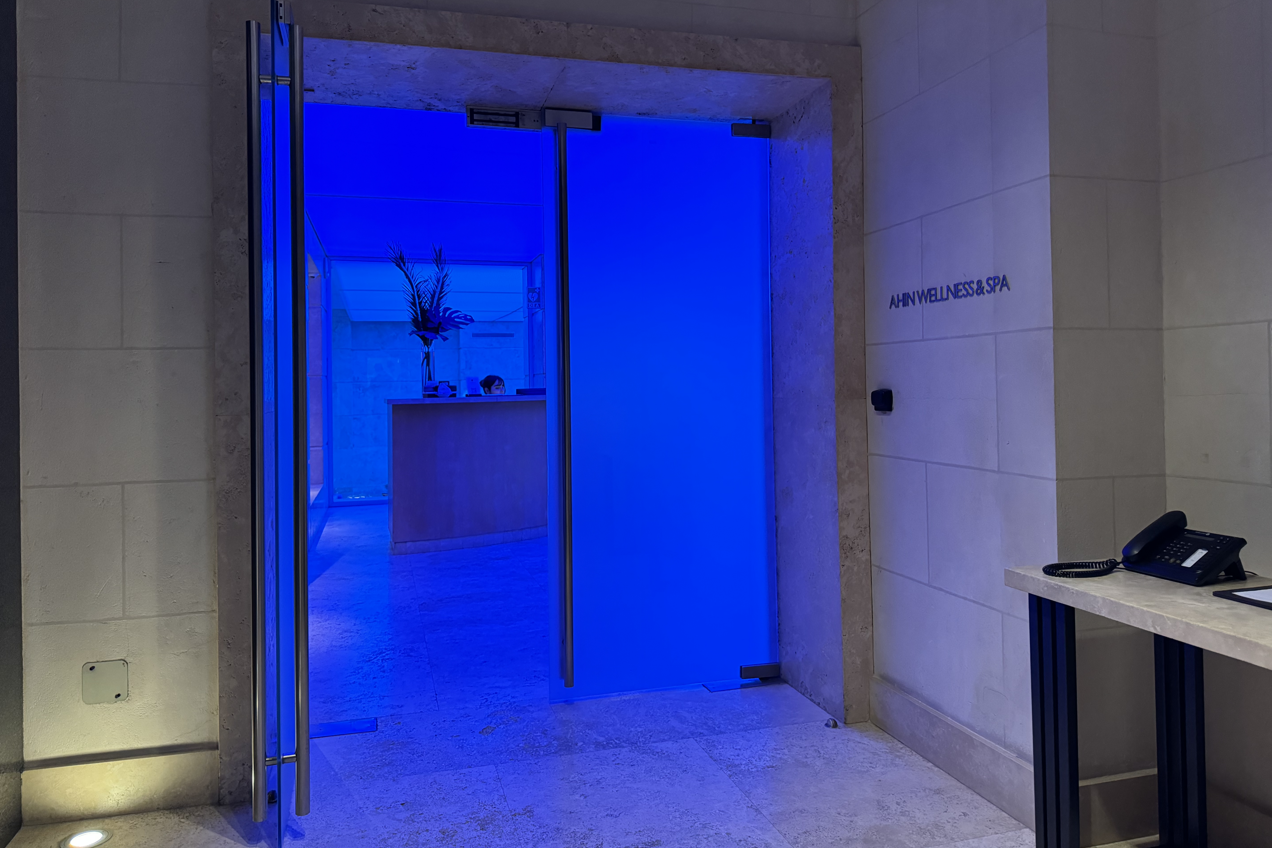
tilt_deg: +0.3
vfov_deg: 51.2
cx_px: 636
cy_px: 372
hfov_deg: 71.5
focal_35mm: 25
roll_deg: +0.6
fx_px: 883
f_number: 1.78
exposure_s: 1/58
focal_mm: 6.76
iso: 640
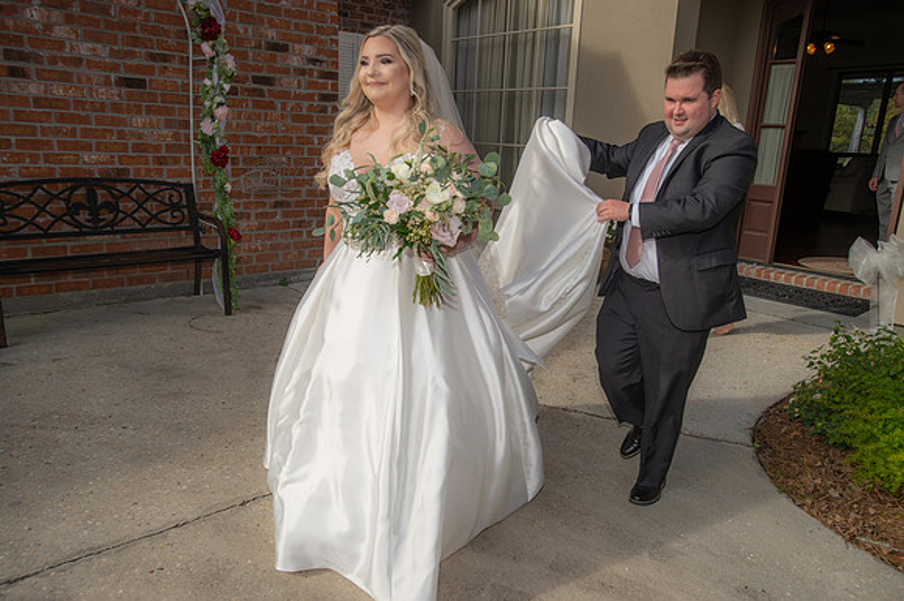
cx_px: 452
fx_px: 652
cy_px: 300
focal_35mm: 26
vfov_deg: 49.5
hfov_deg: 69.4
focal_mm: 26
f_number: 5.6
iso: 64
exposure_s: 1/320
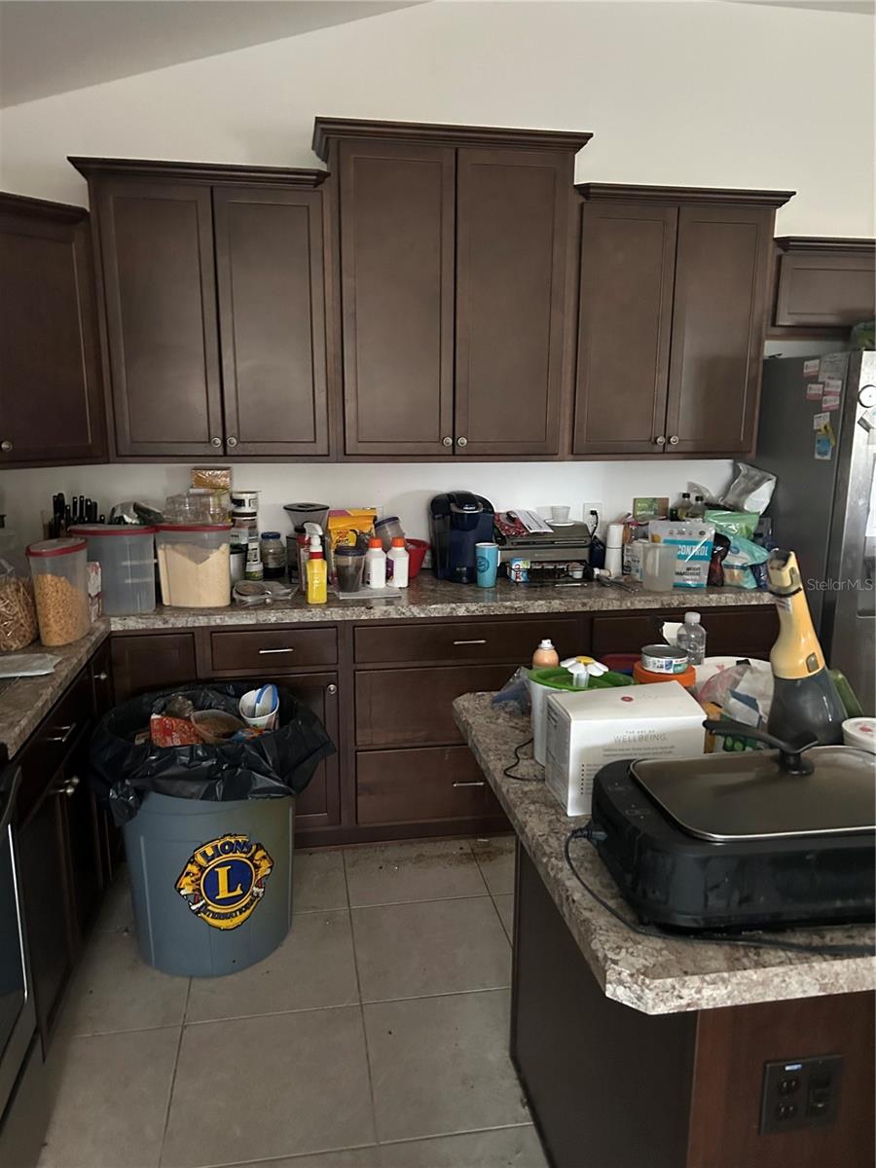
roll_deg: +0.6
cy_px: 584
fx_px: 877
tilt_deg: -14.1
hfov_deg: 53.1
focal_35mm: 26
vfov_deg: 67.3
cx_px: 438
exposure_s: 1/30
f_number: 1.5
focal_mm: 5.7
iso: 640
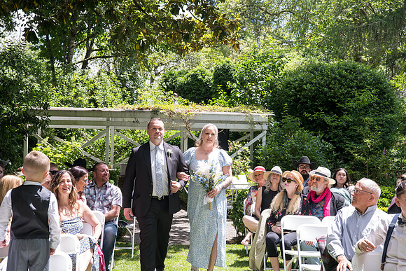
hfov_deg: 36.2
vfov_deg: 24.6
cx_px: 203
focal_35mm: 55
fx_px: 620
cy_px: 136
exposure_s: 1/320
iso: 400
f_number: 6.3
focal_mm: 55
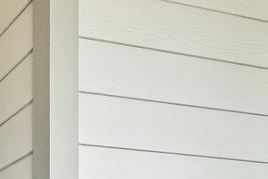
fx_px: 639
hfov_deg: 22.5
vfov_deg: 14.3
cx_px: -20
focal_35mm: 86
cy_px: 313
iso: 100
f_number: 8
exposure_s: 1/30
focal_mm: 15.5
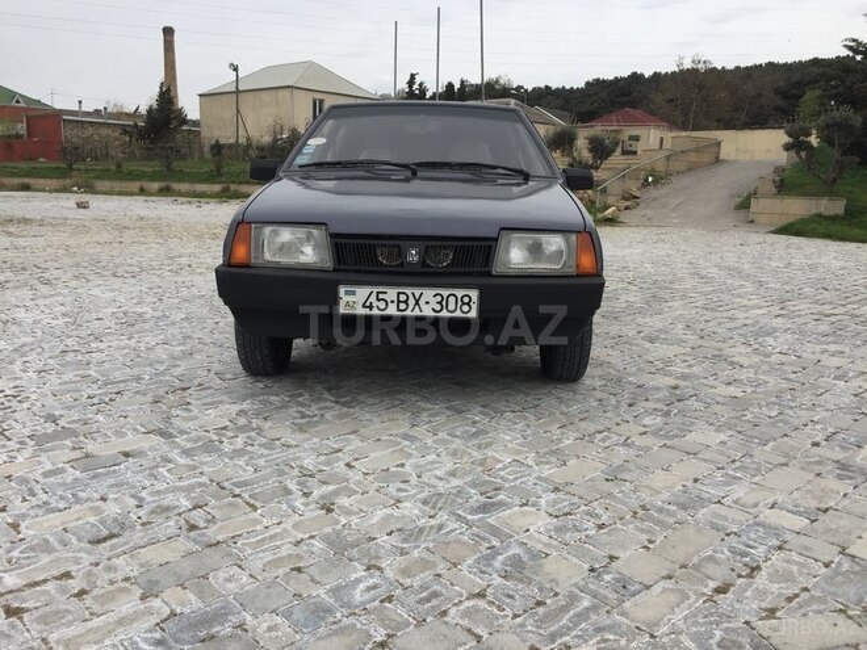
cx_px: 434
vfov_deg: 48.2
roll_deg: -1.8
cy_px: 325
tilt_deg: -10.4
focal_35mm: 29
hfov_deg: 61.7
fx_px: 726
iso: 32
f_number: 2.2
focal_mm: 4.15
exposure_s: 1/628
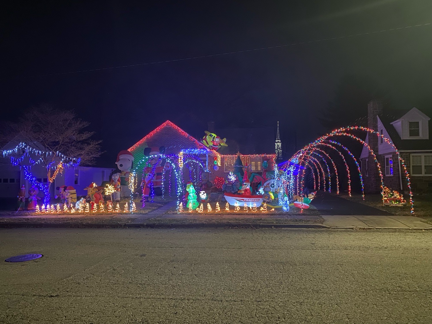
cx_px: 216
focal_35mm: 26
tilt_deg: +2.5
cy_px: 162
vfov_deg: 53.1
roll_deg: +0.7
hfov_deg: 67.3
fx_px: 324
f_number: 1.8
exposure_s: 1/24
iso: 1000
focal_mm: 4.25
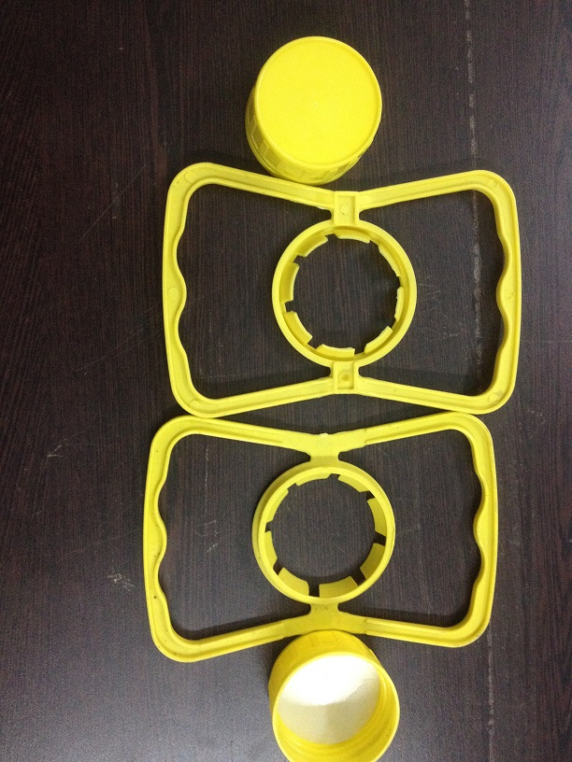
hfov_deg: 40.7
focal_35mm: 35
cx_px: 286
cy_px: 381
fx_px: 771
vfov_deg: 52.6
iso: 320
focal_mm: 4.28
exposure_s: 1/20
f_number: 2.4
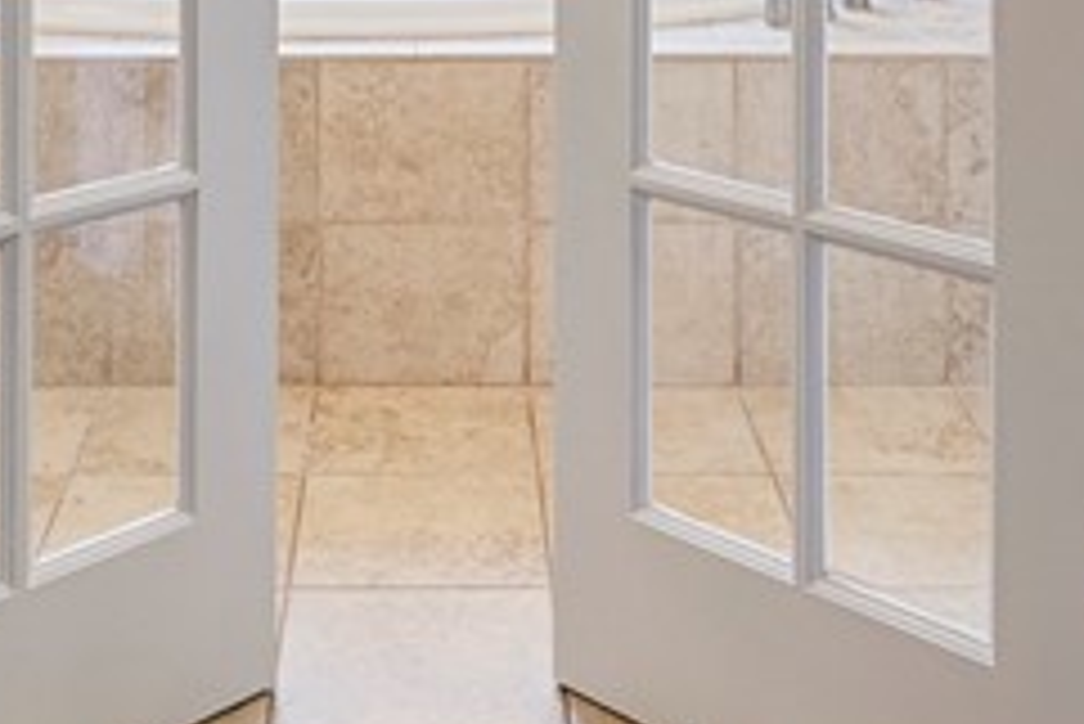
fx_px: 1898
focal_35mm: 63
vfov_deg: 18.8
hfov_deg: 31.8
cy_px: -391
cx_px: 432
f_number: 5.6
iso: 400
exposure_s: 1/5
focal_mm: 14
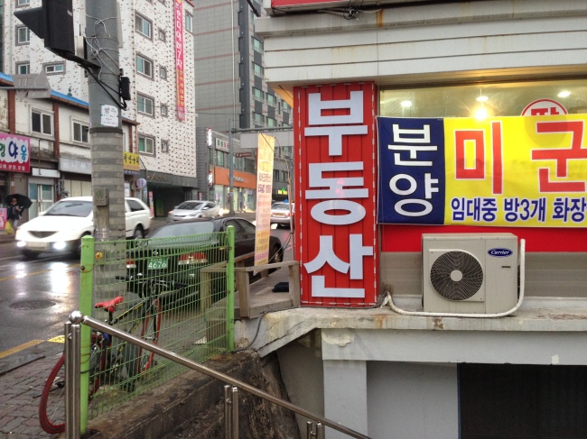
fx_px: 559
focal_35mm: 33
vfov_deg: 42.9
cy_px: 220
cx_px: 294
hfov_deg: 55.4
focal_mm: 4.12
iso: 125
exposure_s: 1/20
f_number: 2.4
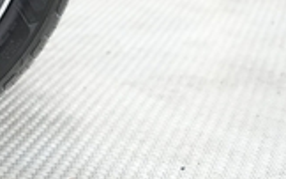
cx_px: -192
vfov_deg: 11.1
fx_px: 880
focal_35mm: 113
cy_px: -97
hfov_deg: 16.2
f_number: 2.8
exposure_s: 1/160
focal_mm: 28
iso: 6400
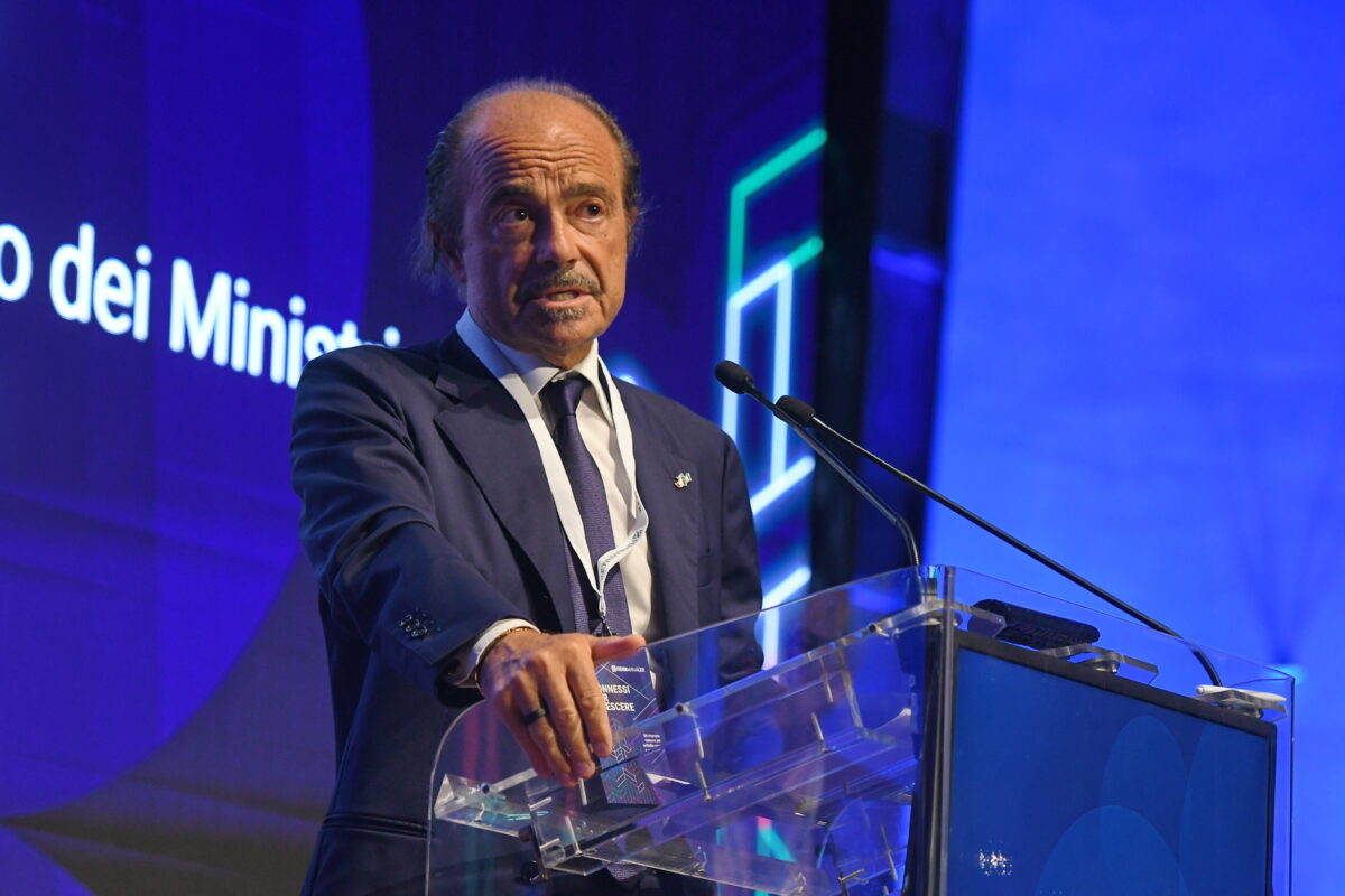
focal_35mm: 168
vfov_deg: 8.2
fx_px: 6276
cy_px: 448
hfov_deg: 12.2
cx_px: 672
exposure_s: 1/200
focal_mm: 112
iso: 2000
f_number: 3.2
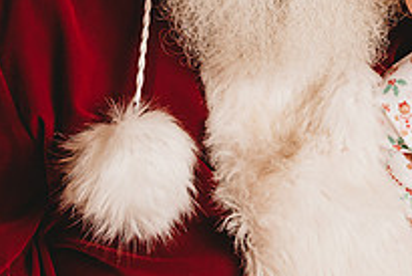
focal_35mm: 96
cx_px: 370
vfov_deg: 13.9
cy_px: -51
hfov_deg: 20.8
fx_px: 1099
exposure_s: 1/160
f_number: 4
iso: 100
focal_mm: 34
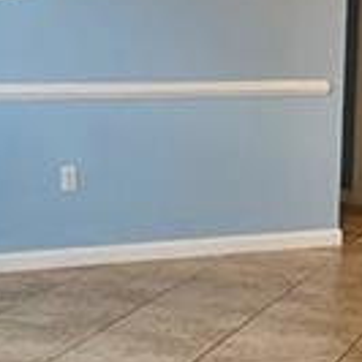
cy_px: 397
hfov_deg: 16.3
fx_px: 1230
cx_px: 376
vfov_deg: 16.3
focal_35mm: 104
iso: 80
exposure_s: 1/60
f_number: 2.2
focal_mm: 2.2
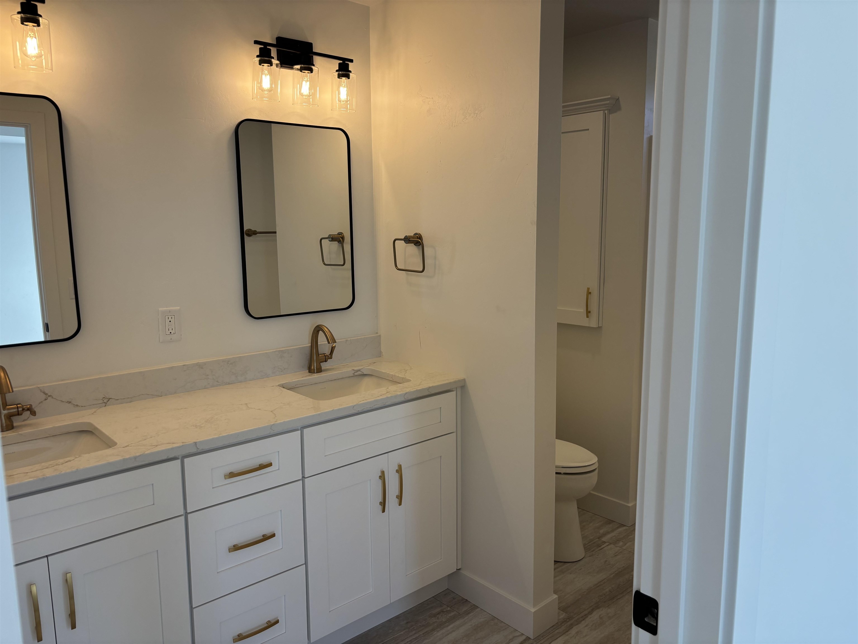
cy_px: 322
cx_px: 429
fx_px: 644
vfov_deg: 53.1
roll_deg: +0.0
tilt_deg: -8.0
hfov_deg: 67.3
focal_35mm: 26
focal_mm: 5.96
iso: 40
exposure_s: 1/226
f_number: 1.6
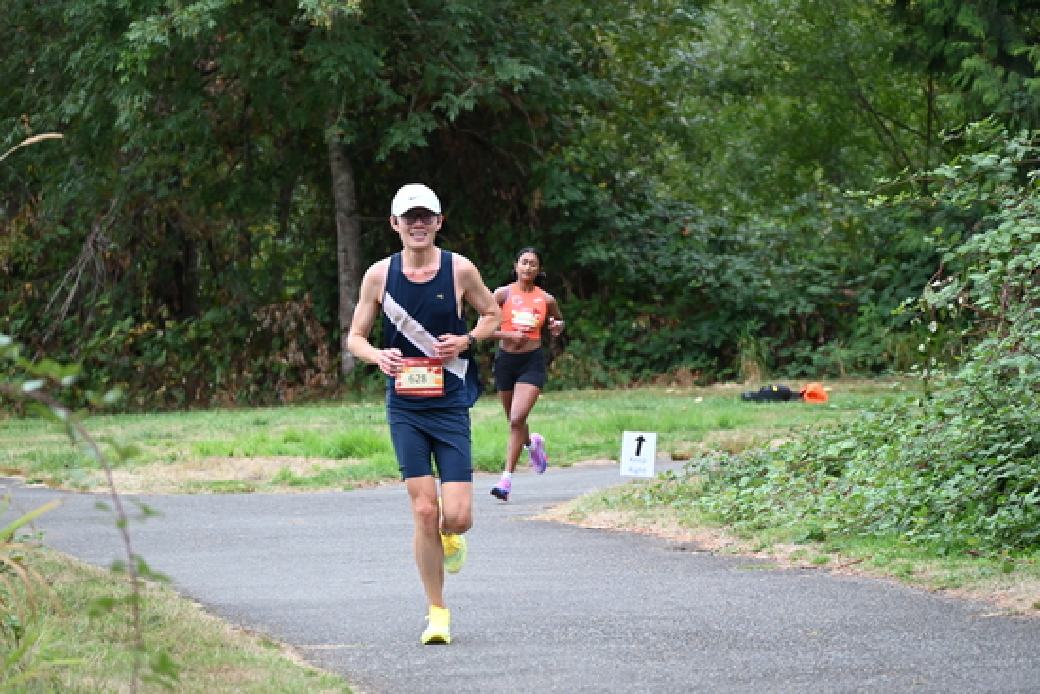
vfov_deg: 6.9
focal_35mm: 200
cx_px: 520
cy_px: 347
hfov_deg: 10.3
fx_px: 5779
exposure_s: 1/250
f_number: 6.3
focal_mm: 200
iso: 2000
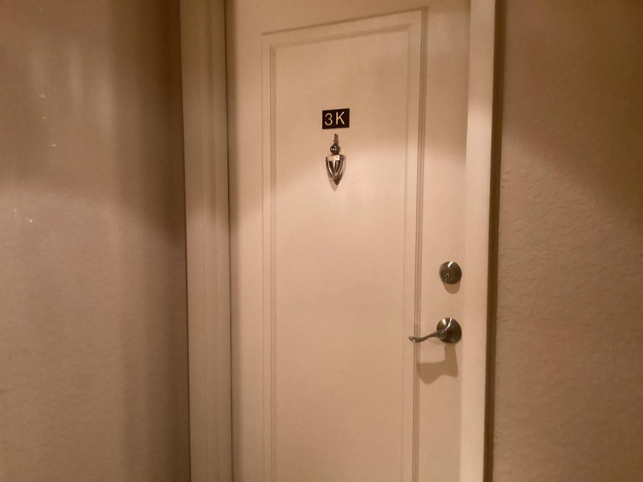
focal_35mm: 31
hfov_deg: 58.4
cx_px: 322
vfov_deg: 45.4
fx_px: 576
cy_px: 241
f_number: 2.4
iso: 640
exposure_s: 1/30
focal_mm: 3.3
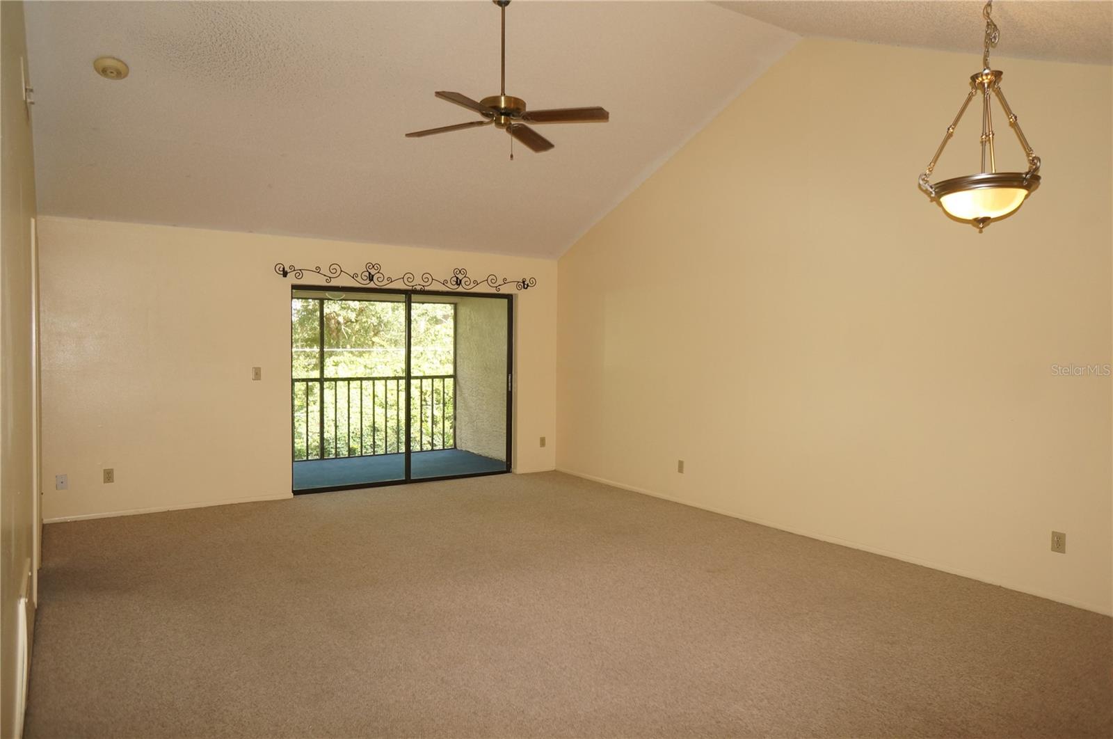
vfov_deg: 53.0
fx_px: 741
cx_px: 556
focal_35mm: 24
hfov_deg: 73.8
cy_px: 370
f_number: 4
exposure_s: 1/60
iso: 500
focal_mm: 16
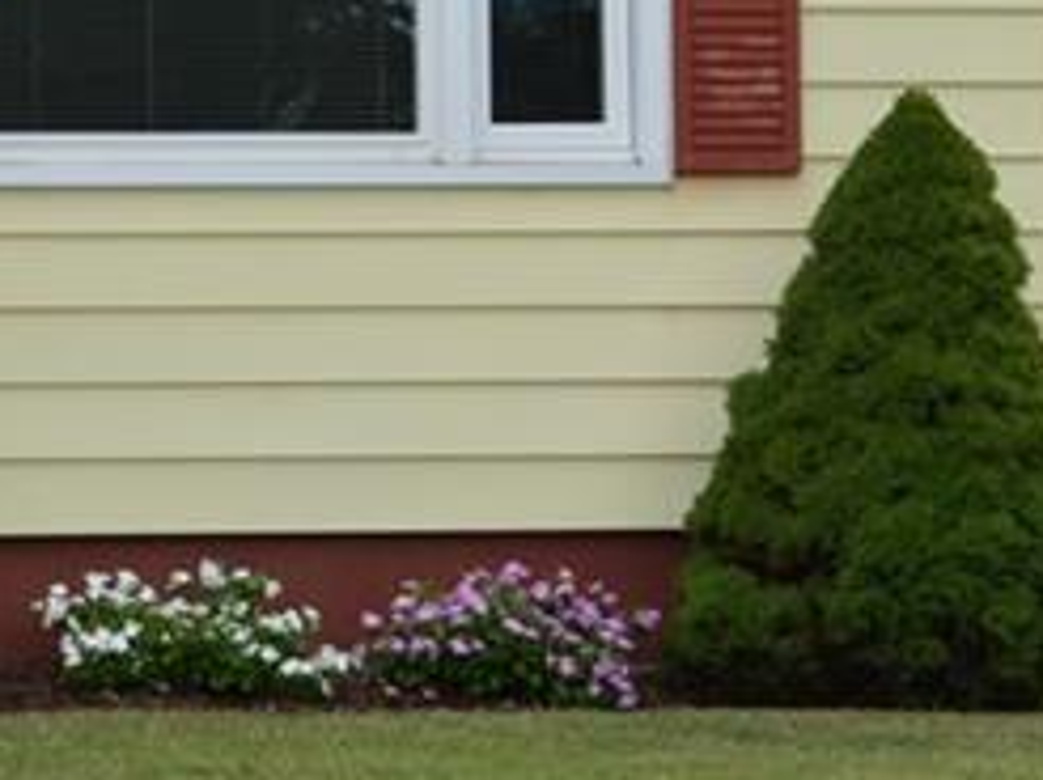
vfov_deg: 10.2
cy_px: 119
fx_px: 4335
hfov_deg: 12.9
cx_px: -560
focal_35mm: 144
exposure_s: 1/125
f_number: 8
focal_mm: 24
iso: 125
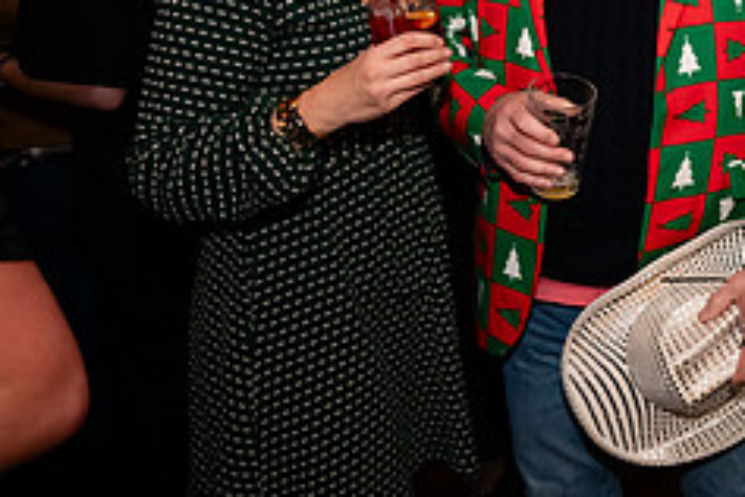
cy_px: 24
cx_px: 820
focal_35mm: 61
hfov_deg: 29.6
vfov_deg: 21.6
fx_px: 1262
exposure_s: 1/125
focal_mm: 24.5
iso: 3200
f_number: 3.2
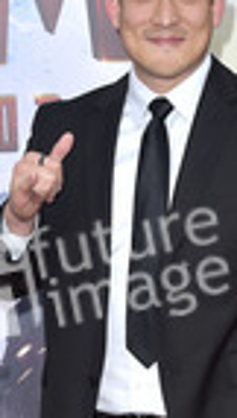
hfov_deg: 9.9
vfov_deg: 17.0
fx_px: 1367
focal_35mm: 123
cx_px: 165
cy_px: 424
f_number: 6.3
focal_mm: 42
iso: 320
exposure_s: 1/250
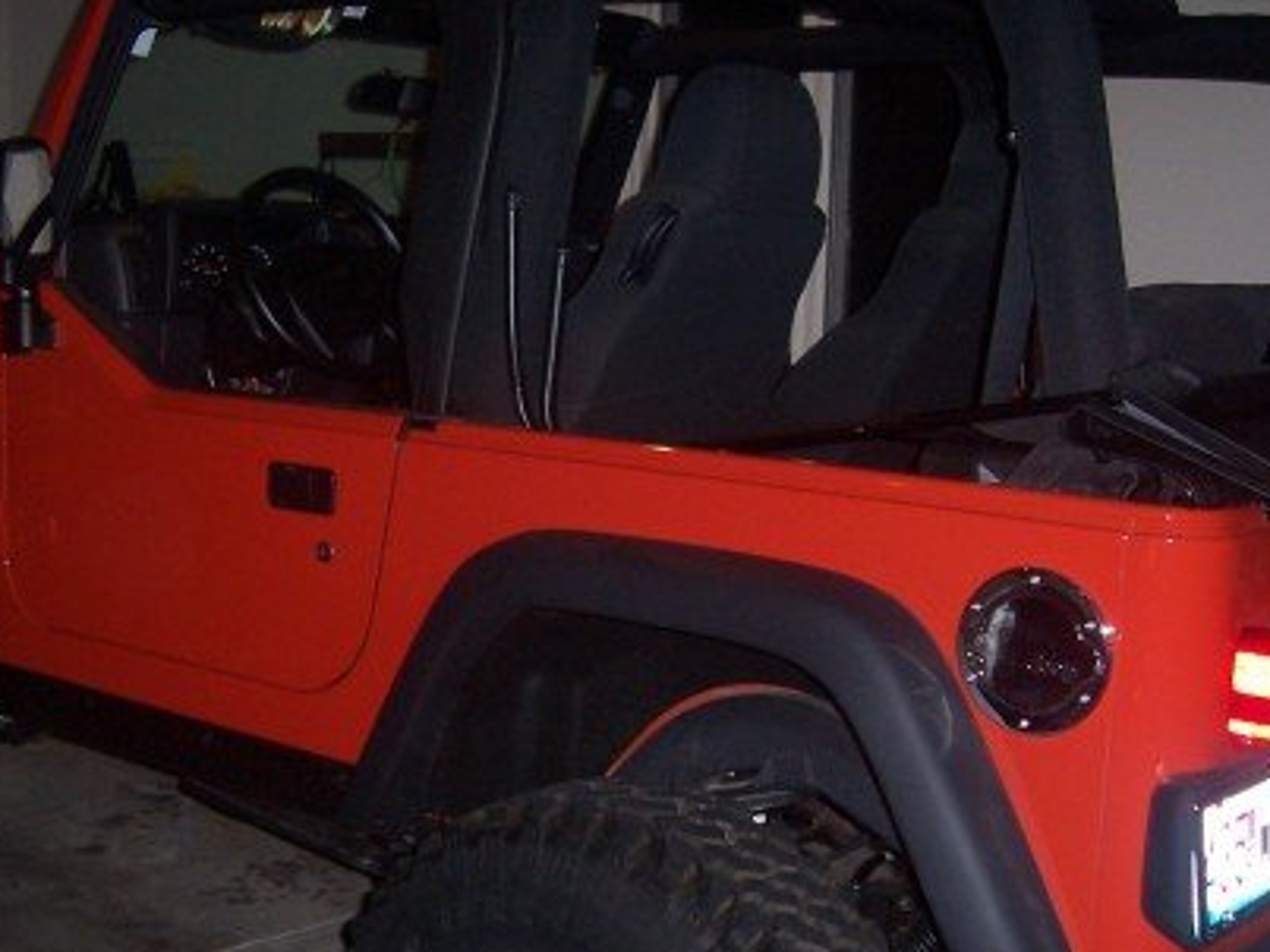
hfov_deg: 35.4
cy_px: 578
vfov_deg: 27.0
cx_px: 476
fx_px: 1981
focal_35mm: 54
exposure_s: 1/60
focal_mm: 6
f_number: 3
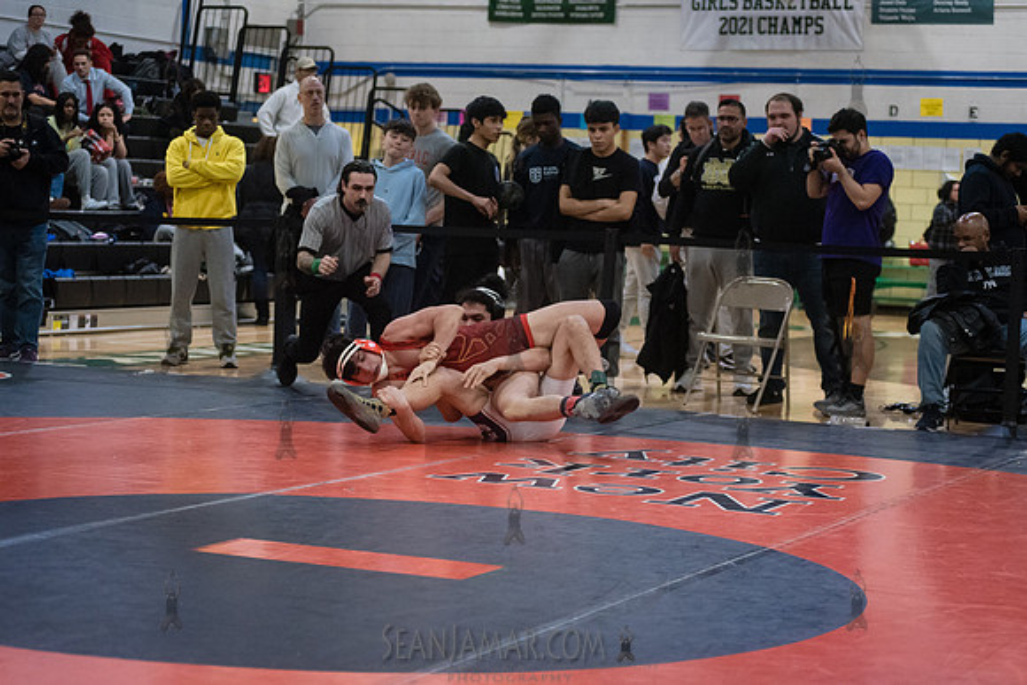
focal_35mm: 80
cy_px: 342
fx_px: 2283
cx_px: 514
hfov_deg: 25.4
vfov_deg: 17.1
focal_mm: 80
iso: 8000
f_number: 3.5
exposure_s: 1/500
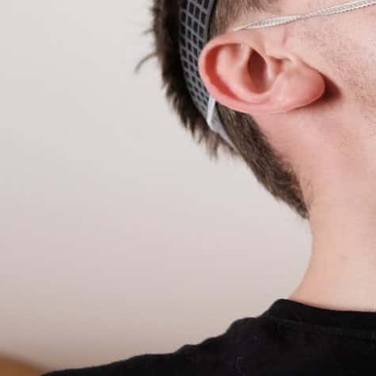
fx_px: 2937
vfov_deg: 7.2
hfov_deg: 7.3
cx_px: 468
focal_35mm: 239
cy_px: -123
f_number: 2
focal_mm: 35
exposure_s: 1/125
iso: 400
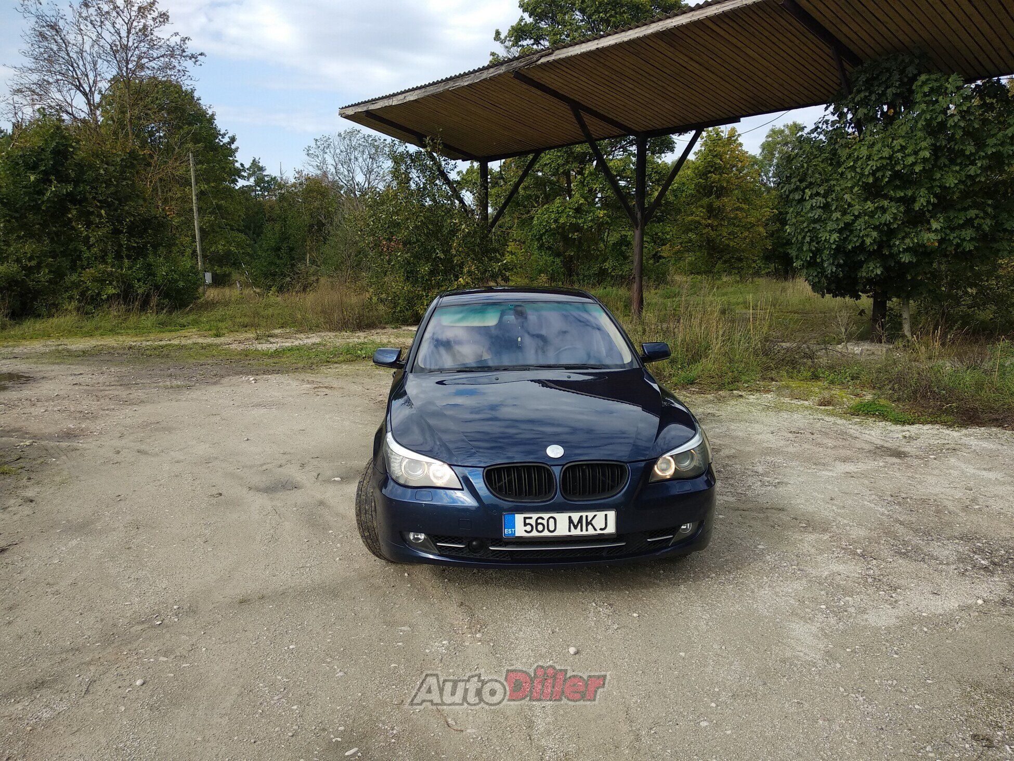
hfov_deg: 67.3
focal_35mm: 26
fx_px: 762
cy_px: 380
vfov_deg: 53.1
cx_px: 507
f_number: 2.2
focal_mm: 3.81
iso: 100
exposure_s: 1/500
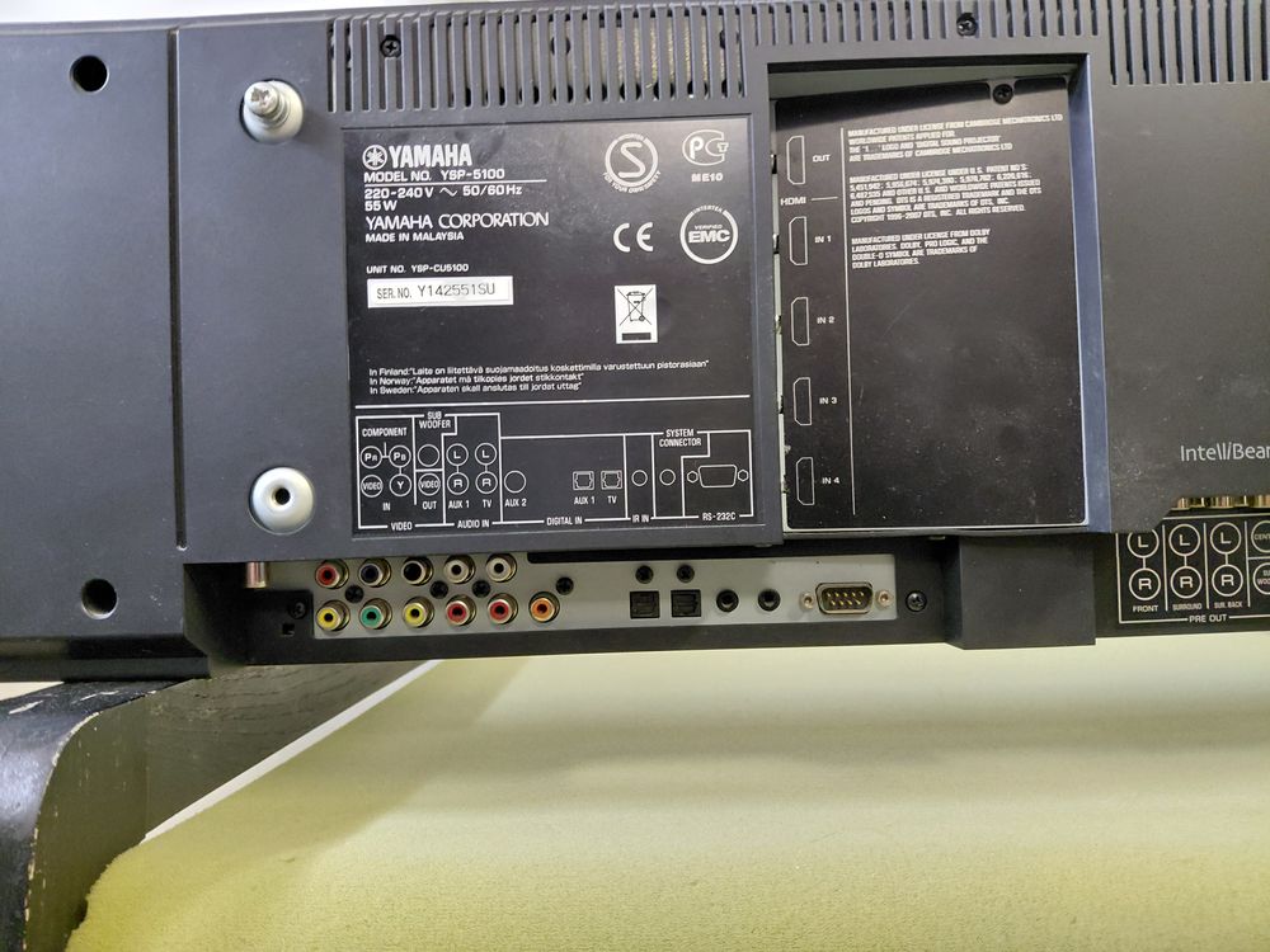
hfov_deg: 69.4
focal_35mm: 25
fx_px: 917
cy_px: 476
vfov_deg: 54.9
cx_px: 635
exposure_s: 1/24
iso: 500
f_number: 1.8
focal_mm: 4.69
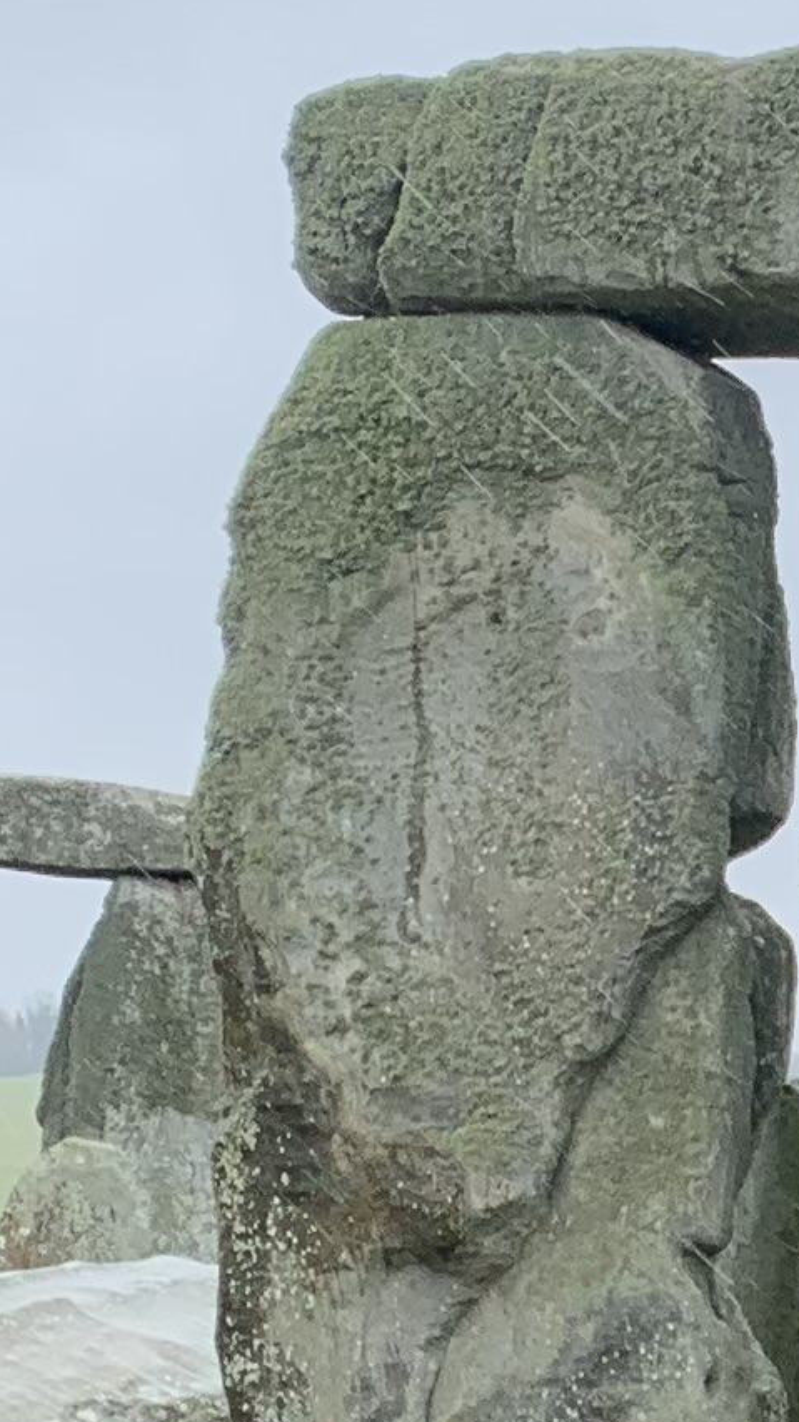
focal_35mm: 134
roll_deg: -1.2
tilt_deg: +0.1
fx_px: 5049
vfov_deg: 15.9
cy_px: 1138
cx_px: 1331
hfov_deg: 8.8
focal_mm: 4.25
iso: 25
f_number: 1.8
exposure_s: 1/364
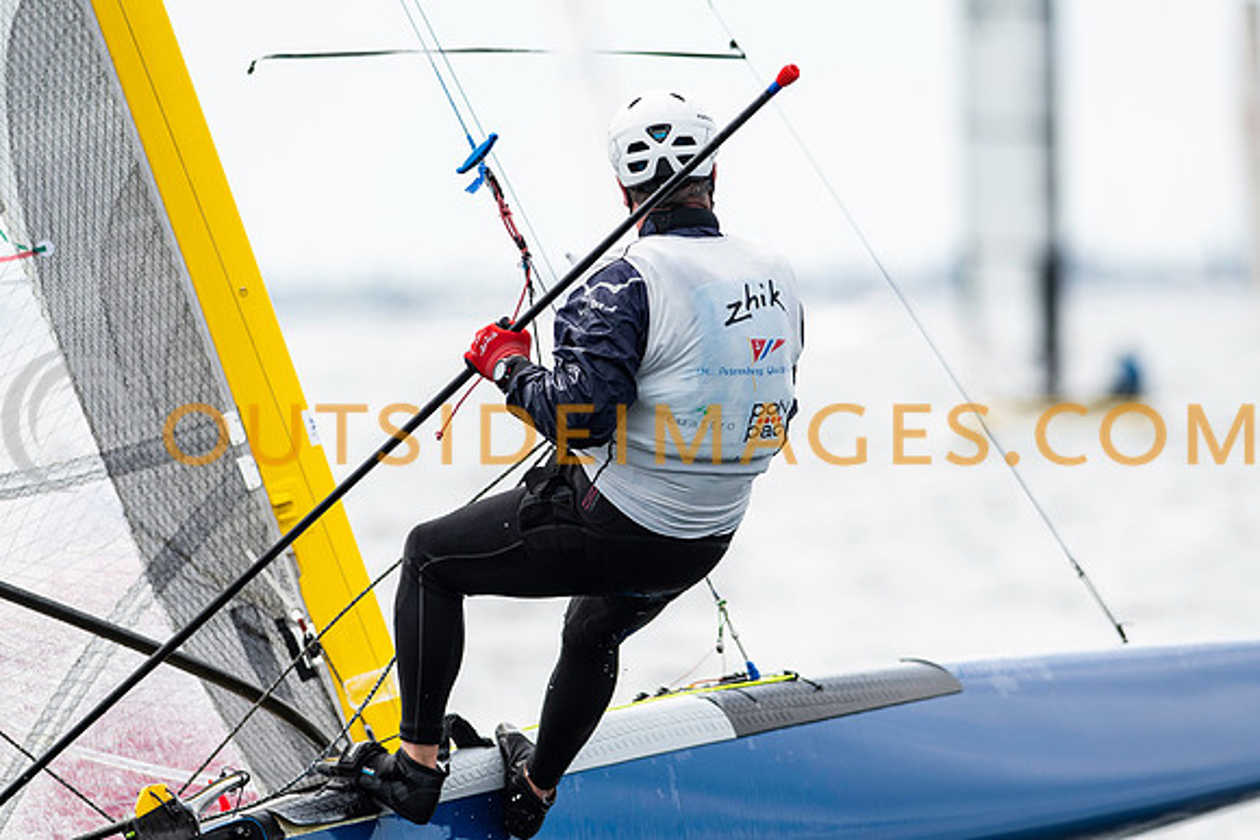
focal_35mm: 450
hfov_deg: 4.6
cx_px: 630
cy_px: 420
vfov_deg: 3.1
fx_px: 15753
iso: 400
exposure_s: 1/4000
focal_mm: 300
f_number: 5
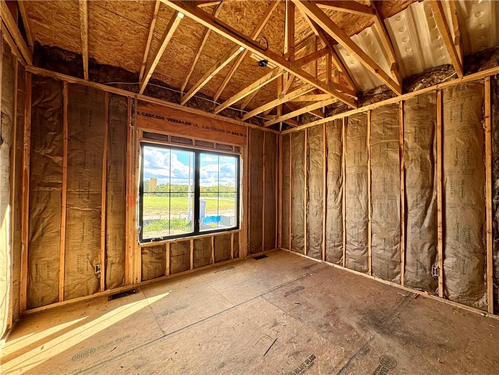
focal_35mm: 14
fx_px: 202
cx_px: 250
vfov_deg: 85.7
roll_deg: -0.8
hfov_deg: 102.1
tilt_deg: -0.4
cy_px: 188
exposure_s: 1/109
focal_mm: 2.22
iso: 40
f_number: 2.2
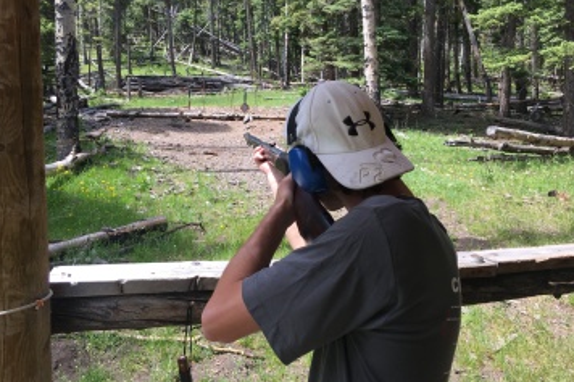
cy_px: 169
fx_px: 494
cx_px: 281
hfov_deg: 60.3
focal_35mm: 31
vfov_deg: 42.2
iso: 25
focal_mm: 4.15
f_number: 2.2
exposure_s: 1/416
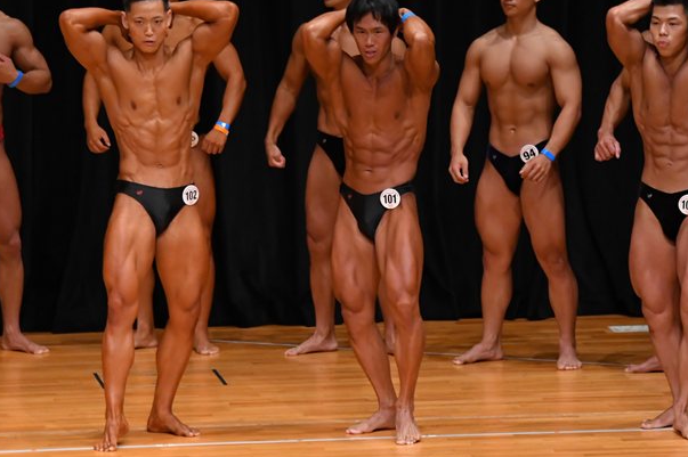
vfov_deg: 4.2
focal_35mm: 328
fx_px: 6263
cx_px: 412
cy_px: 199
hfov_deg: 6.3
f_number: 5.6
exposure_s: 1/400
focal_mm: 170
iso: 3200
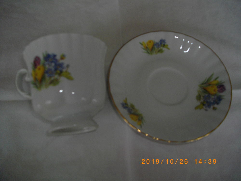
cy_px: 90
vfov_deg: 44.2
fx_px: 223
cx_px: 120
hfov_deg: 56.8
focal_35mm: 32
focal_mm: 5.7
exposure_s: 1/50
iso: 200
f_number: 2.9
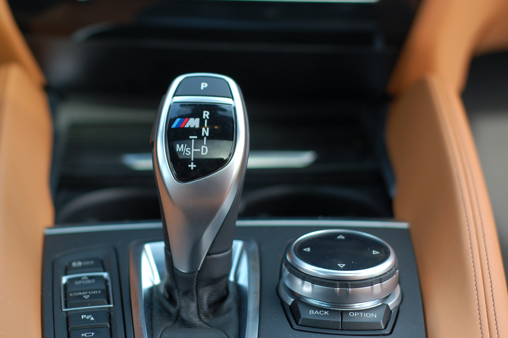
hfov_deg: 22.9
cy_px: 159
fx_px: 1255
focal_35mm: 89
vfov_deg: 15.3
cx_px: 212
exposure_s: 1/200
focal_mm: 50
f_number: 2.8
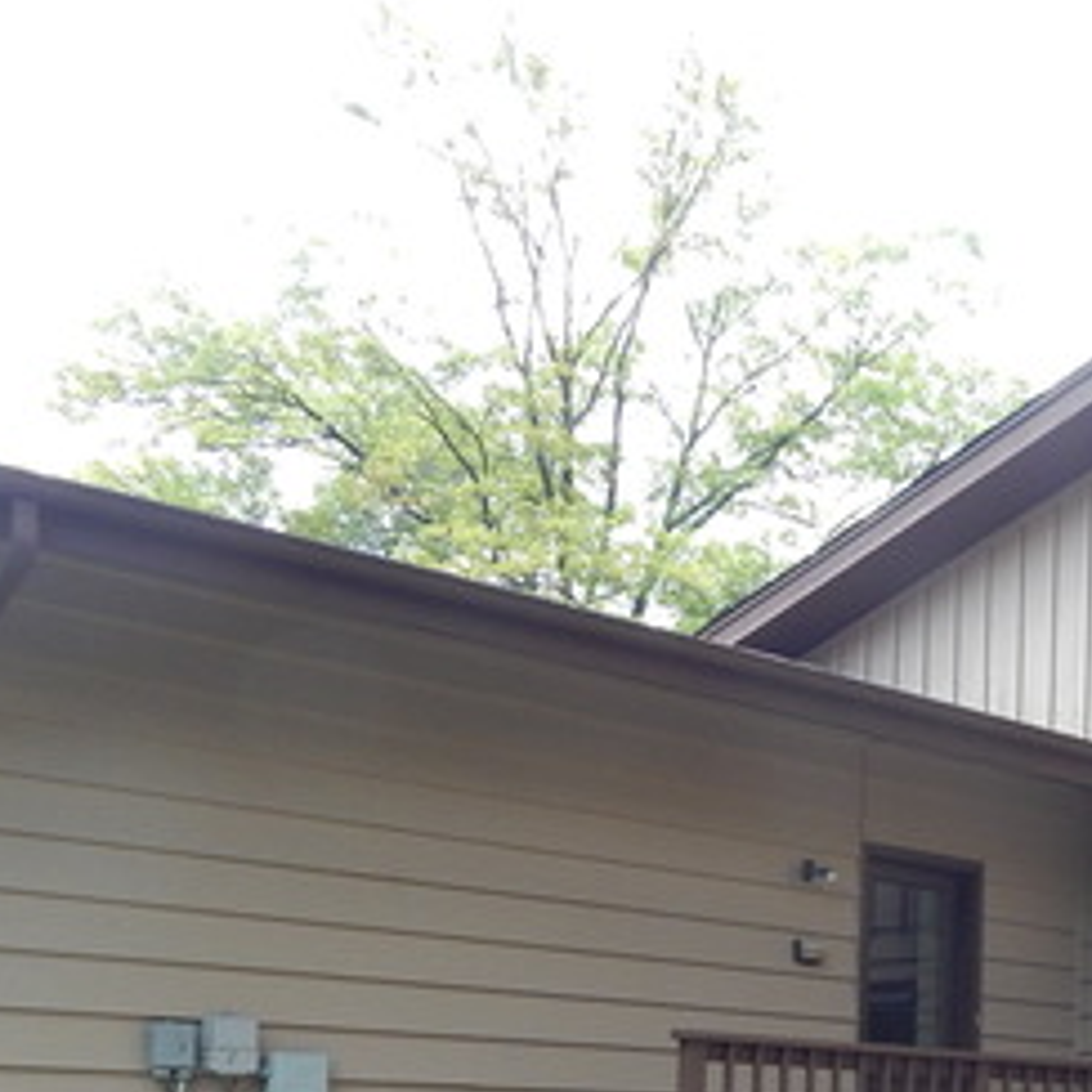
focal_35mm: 51
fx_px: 1820
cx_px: 1168
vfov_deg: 31.4
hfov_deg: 30.3
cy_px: 1034
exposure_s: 1/100
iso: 180
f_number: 3
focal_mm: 4
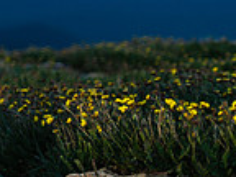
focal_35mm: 129
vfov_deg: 11.2
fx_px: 879
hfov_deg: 11.2
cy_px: -51
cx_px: -417
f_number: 1.4
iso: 100
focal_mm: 24
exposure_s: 1/100
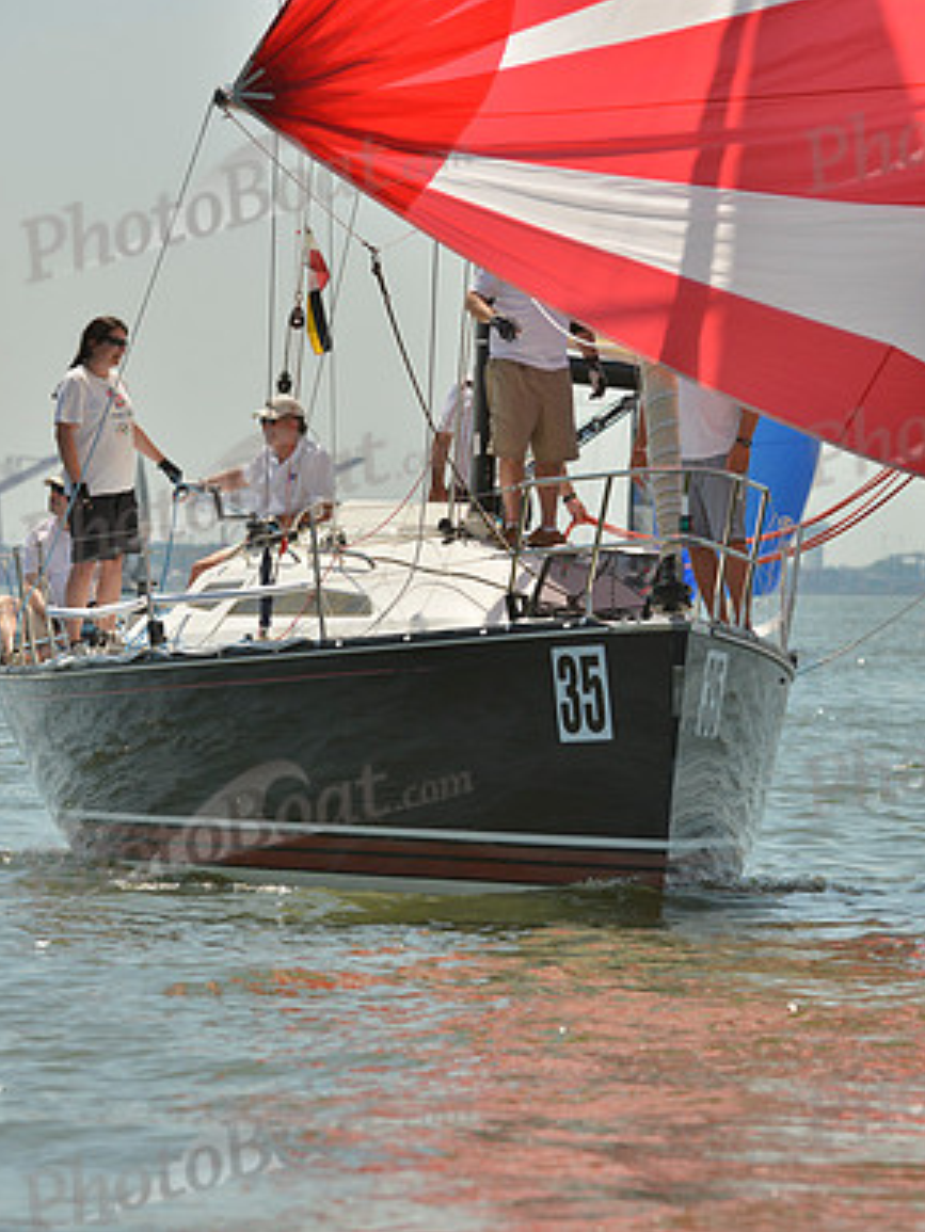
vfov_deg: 6.8
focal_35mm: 290
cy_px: 616
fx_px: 10327
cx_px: 640
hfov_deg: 5.1
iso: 200
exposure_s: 1/1000
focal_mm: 200
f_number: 7.1
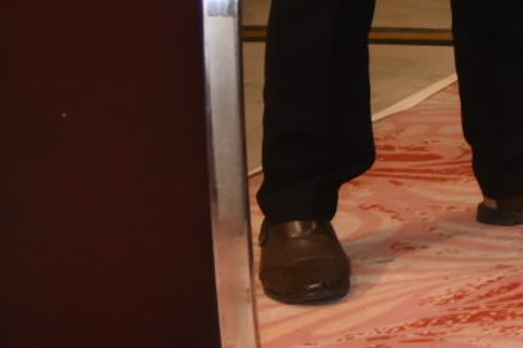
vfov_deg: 7.5
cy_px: -426
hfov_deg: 8.8
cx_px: 1750
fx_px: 2527
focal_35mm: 174
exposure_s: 1/160
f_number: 4.5
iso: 800
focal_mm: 24
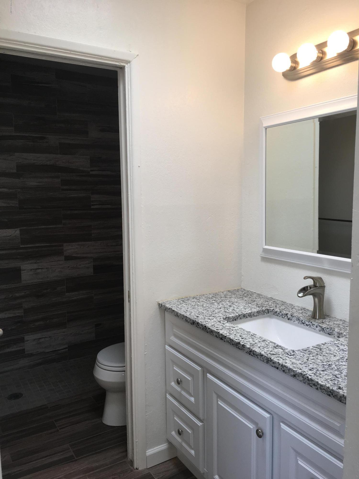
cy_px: 240
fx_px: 401
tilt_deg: -6.2
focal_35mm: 29
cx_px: 180
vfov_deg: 61.7
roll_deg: +0.3
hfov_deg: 48.2
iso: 32
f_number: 2.2
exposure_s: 1/120
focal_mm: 4.15
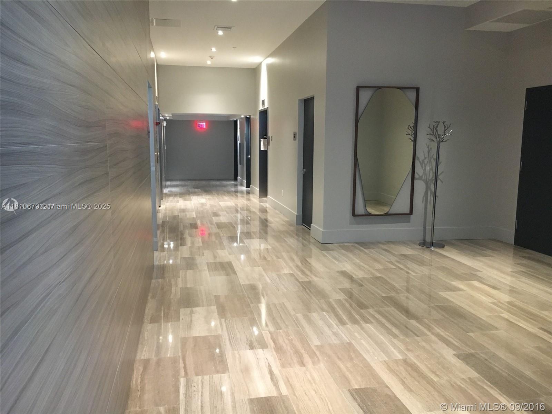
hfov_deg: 61.7
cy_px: 207
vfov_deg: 48.2
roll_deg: -1.3
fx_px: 462
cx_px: 276
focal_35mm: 29
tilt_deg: -8.6
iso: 200
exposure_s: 1/20
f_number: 2.2
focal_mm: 4.15
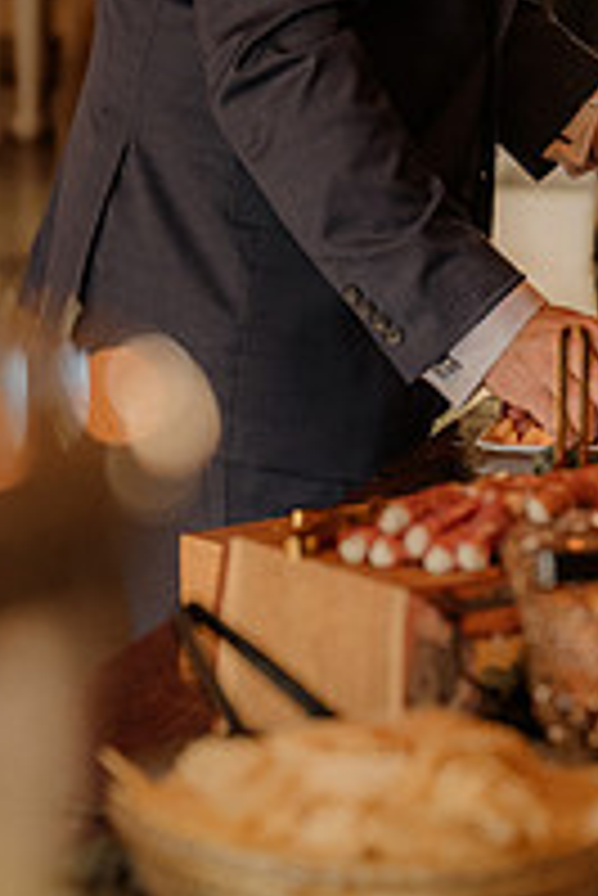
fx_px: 3930
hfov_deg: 8.7
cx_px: 508
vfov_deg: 13.0
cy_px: 293
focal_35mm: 158
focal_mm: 70
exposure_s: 1/250
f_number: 3.2
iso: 1250
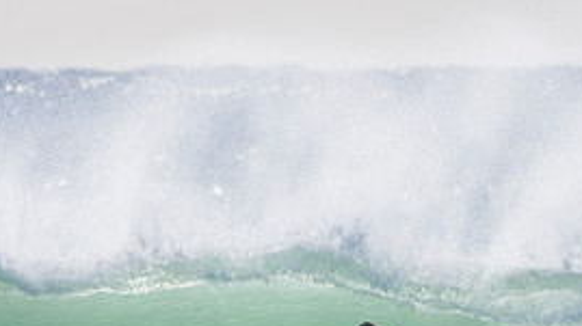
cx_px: 451
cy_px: 394
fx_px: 17769
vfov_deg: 1.1
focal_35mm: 1152
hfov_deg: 1.9
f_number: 5.6
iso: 160
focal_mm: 500
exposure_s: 1/2000
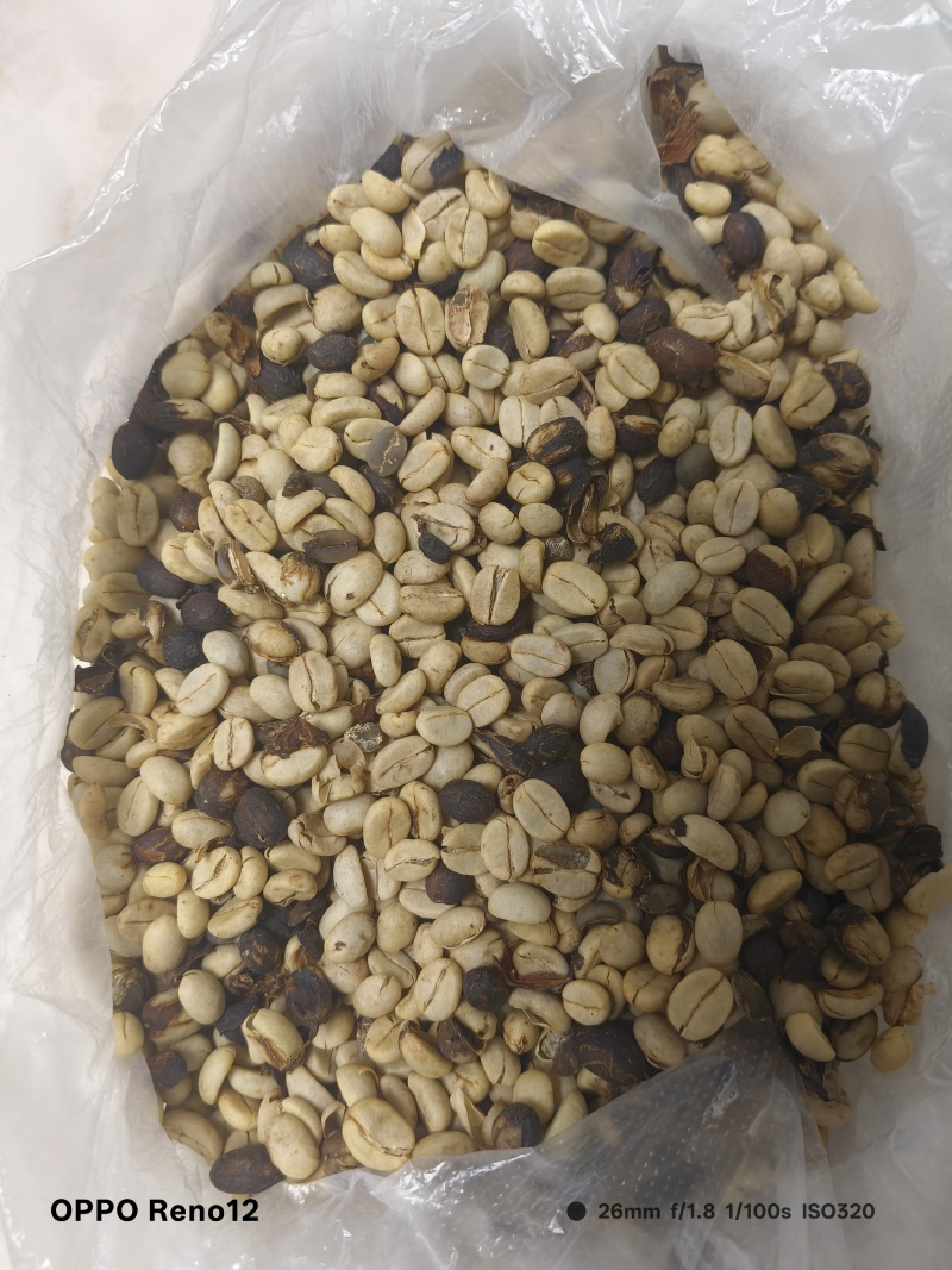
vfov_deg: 67.3
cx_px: 476
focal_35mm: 26
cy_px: 635
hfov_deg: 53.1
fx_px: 954
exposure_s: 1/100
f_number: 1.8
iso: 320
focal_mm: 4.84
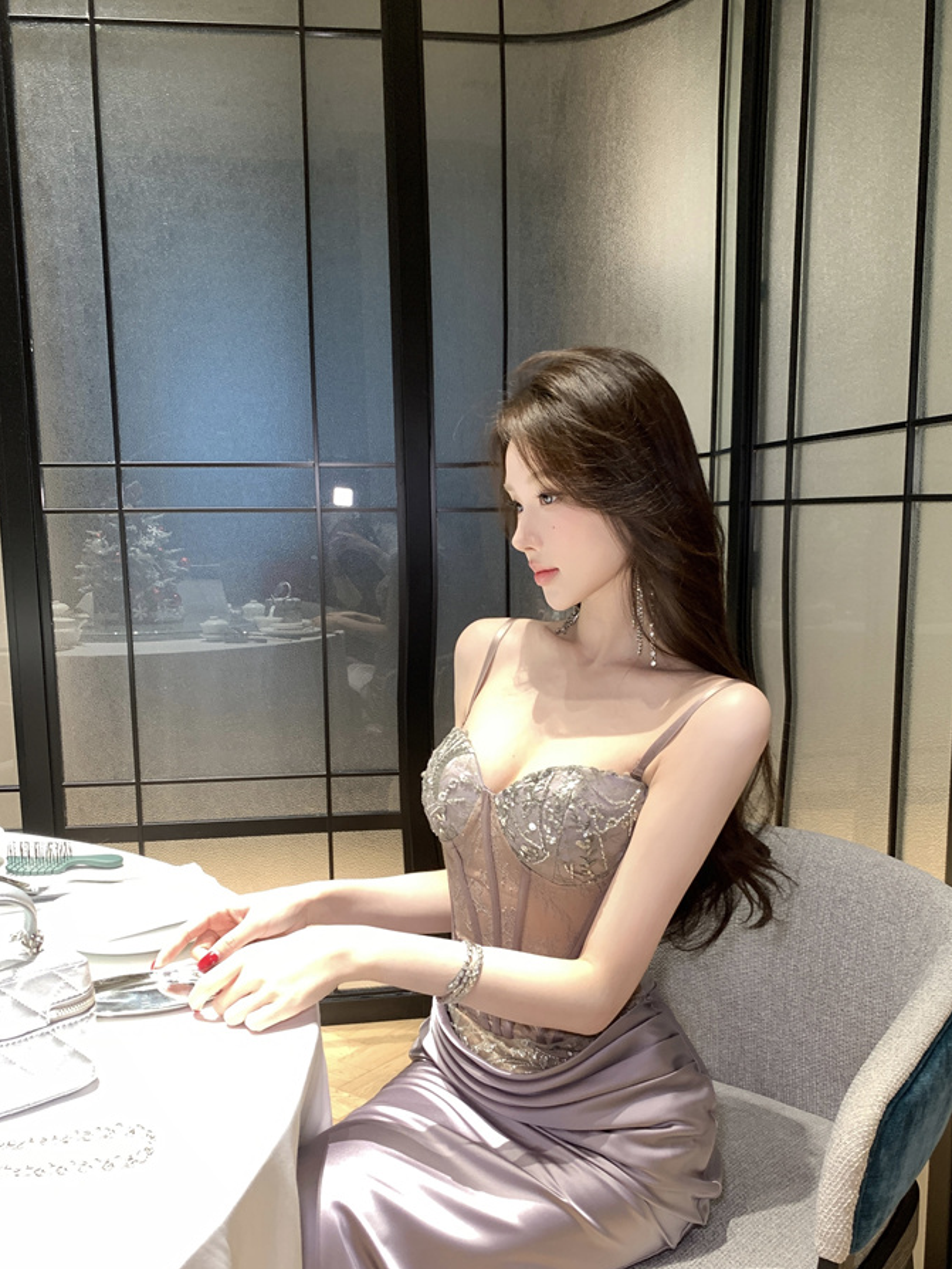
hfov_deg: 45.5
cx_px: 497
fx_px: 1136
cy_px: 723
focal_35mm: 31
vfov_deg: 58.1
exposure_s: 1/51
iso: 160
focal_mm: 4.25
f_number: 1.8
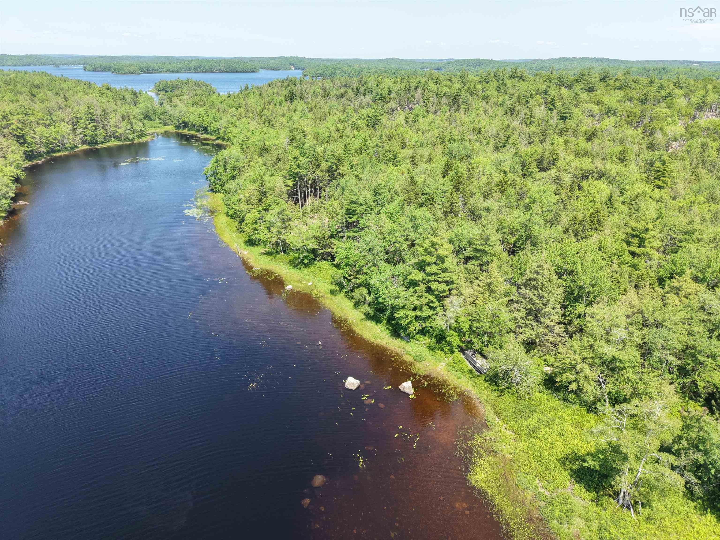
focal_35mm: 24
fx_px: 499
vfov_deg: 56.8
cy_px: 270
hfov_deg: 71.6
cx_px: 360
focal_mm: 8.67
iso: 290
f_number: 1.8
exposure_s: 1/1600
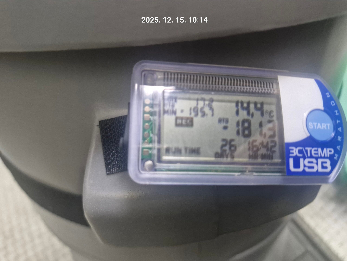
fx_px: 231
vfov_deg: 58.9
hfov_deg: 73.9
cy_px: 130
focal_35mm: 23
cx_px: 174
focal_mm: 5.54
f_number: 1.8
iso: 640
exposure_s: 1/50
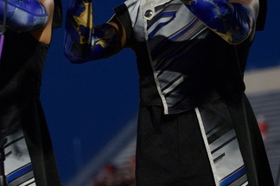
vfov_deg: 6.2
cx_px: 133
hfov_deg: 9.3
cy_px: 12
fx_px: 1719
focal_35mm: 221
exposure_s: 1/800
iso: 2500
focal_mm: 70
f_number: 2.8
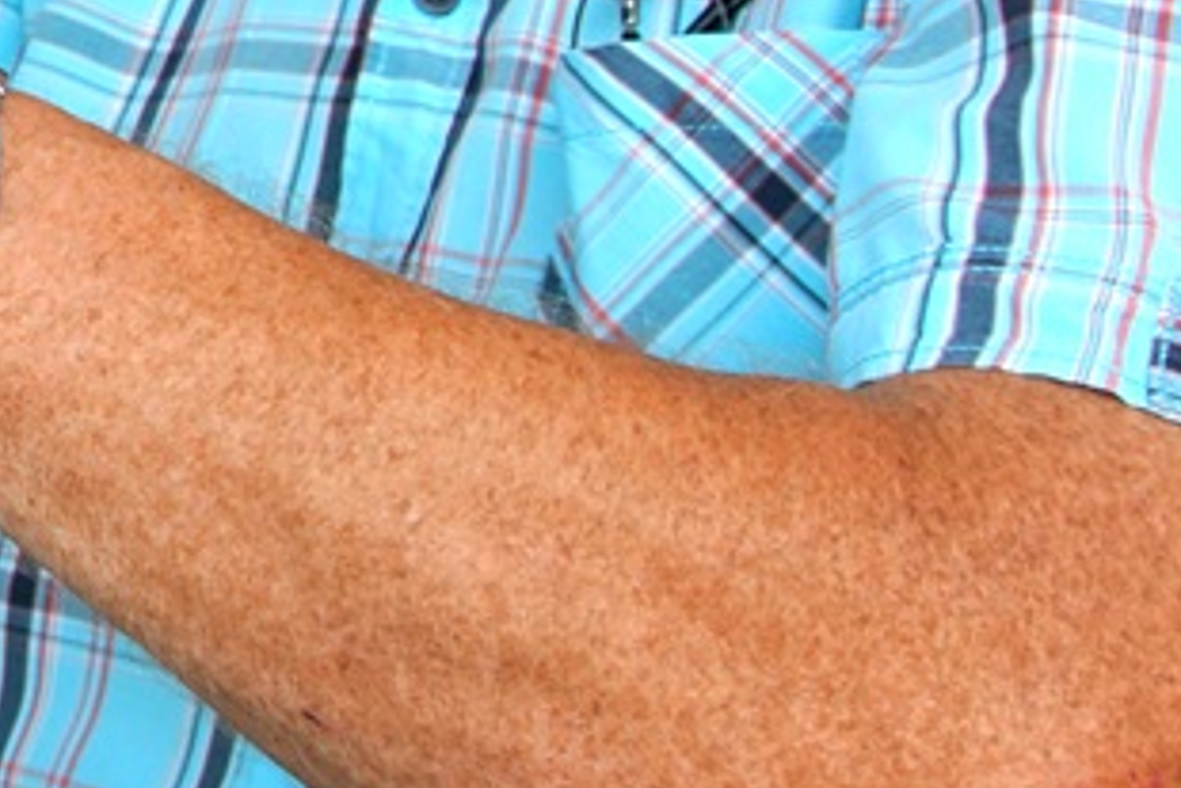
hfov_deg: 12.7
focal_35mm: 145
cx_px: -1021
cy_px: -190
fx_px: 4759
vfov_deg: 9.3
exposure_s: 1/250
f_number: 5.6
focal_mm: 20
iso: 100
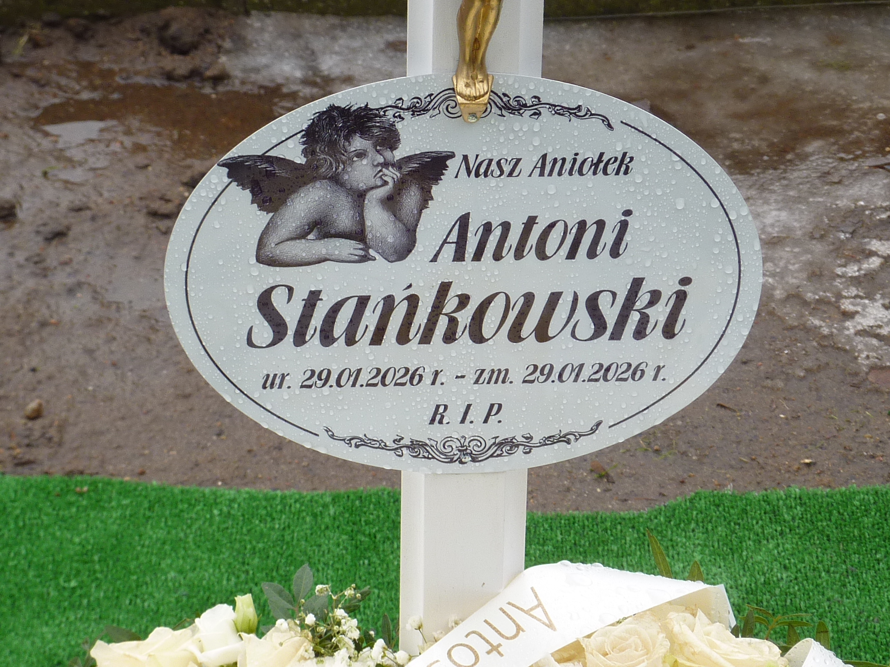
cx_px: 445
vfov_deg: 11.3
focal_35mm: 131
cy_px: 334
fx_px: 3368
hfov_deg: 15.1
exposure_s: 1/60
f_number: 4.1
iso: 80
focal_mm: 11.9
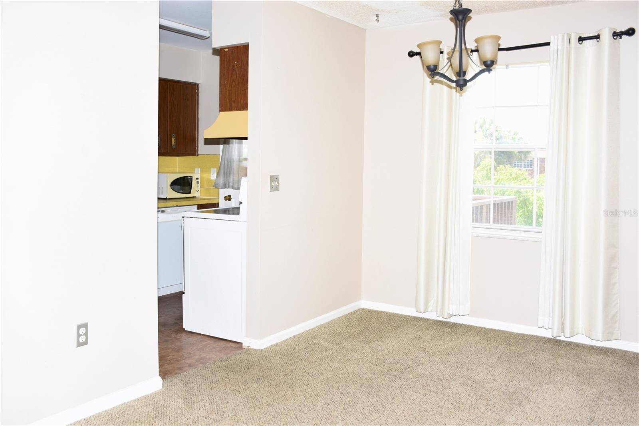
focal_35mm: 33
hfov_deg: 57.2
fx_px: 586
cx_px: 320
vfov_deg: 40.0
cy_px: 213
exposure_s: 1/60
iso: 100
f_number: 4
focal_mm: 22
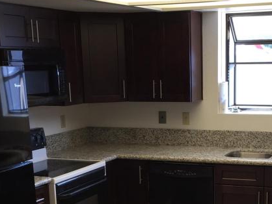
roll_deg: +0.6
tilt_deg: -15.1
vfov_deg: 20.1
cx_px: 181
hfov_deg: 27.2
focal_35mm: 71
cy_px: 201
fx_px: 558
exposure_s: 1/40
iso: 40
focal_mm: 4.15
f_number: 2.2
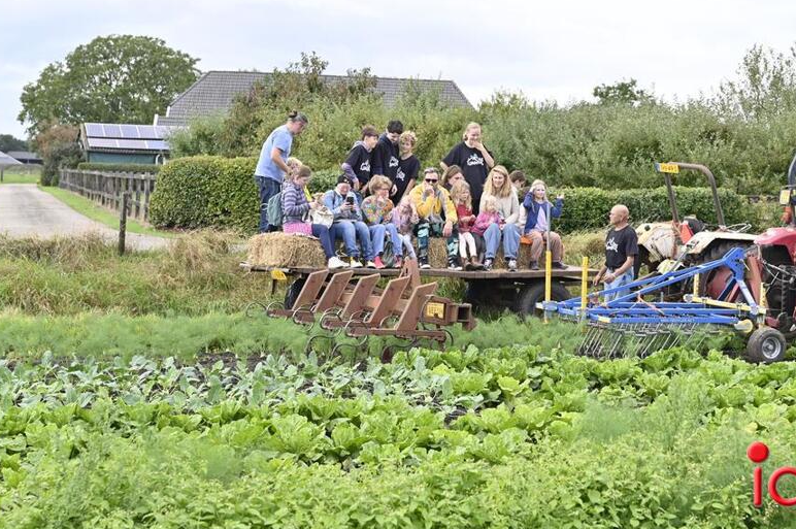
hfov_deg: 22.6
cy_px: 217
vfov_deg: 15.1
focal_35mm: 90
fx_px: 1988
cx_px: 483
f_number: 5.6
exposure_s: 1/500
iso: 400
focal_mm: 70
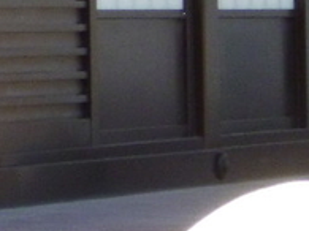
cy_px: -109
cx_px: -263
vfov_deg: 3.0
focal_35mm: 492
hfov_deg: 4.0
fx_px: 4389
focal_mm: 21.5
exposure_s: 1/125
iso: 320
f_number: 6.4
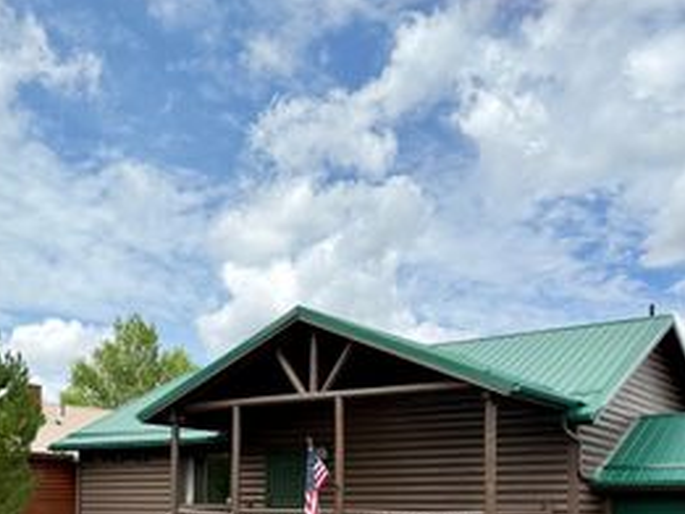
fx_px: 911
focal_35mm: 46
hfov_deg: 41.1
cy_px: 479
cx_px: 297
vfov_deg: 30.0
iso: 80
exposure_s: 1/2169
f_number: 1.78
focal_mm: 6.76
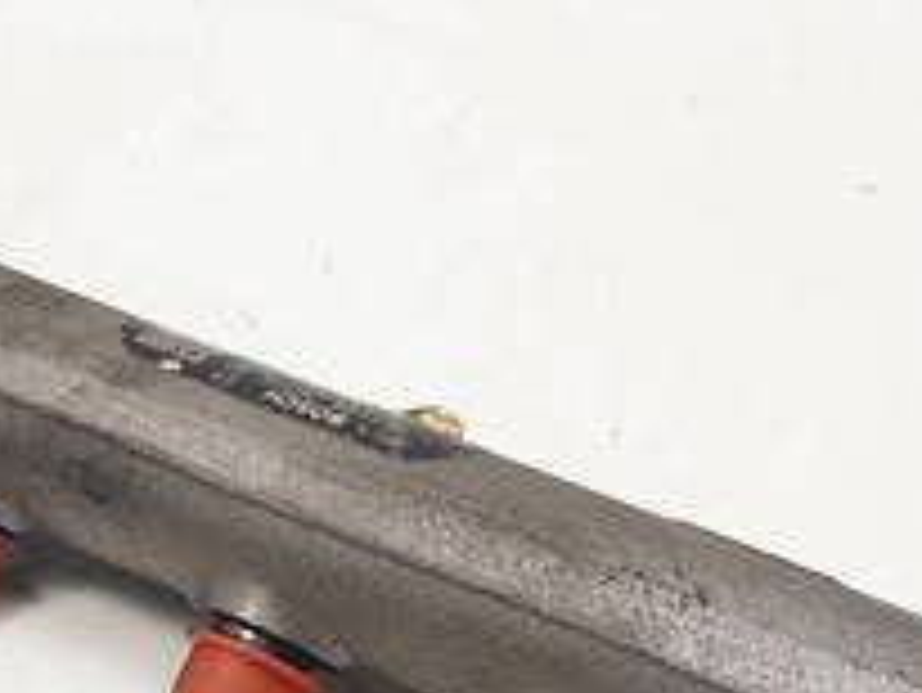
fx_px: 2159
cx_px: 337
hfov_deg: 24.0
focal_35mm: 81
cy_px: 560
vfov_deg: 18.1
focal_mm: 4.3
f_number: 2.4
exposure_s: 1/264
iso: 50
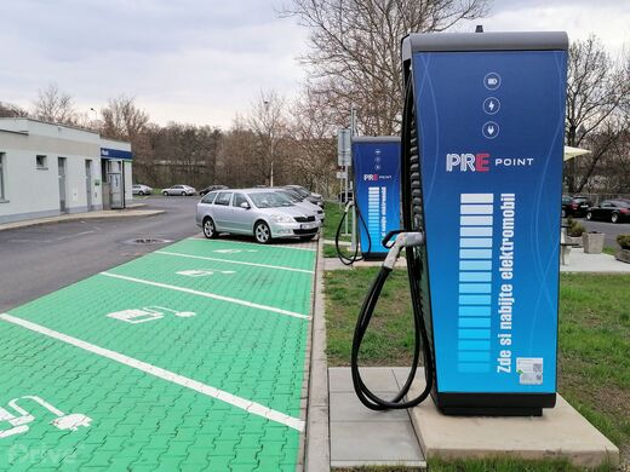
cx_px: 315
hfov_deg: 55.4
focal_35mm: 33
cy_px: 236
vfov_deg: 42.9
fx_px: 601
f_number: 1.8
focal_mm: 5.3
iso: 50
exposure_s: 1/300
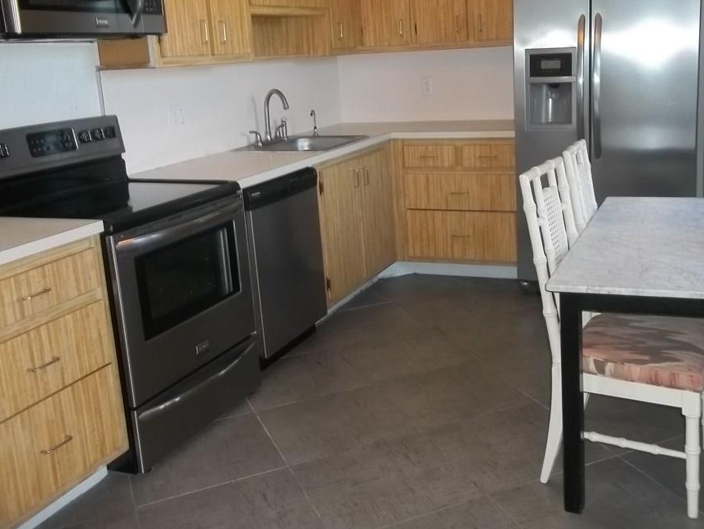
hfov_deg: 48.7
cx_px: 414
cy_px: 230
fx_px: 773
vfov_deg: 37.7
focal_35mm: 38
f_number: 2.9
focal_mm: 5.7
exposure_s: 1/30
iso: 250
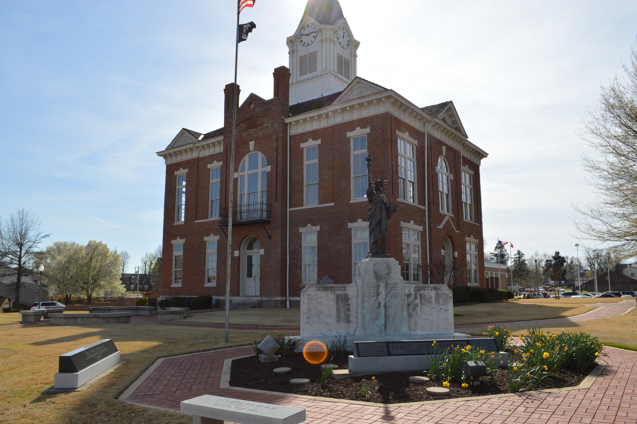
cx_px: 318
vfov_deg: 47.8
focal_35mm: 27
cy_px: 212
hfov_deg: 67.4
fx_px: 477
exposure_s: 1/200
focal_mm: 18
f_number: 10
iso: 100
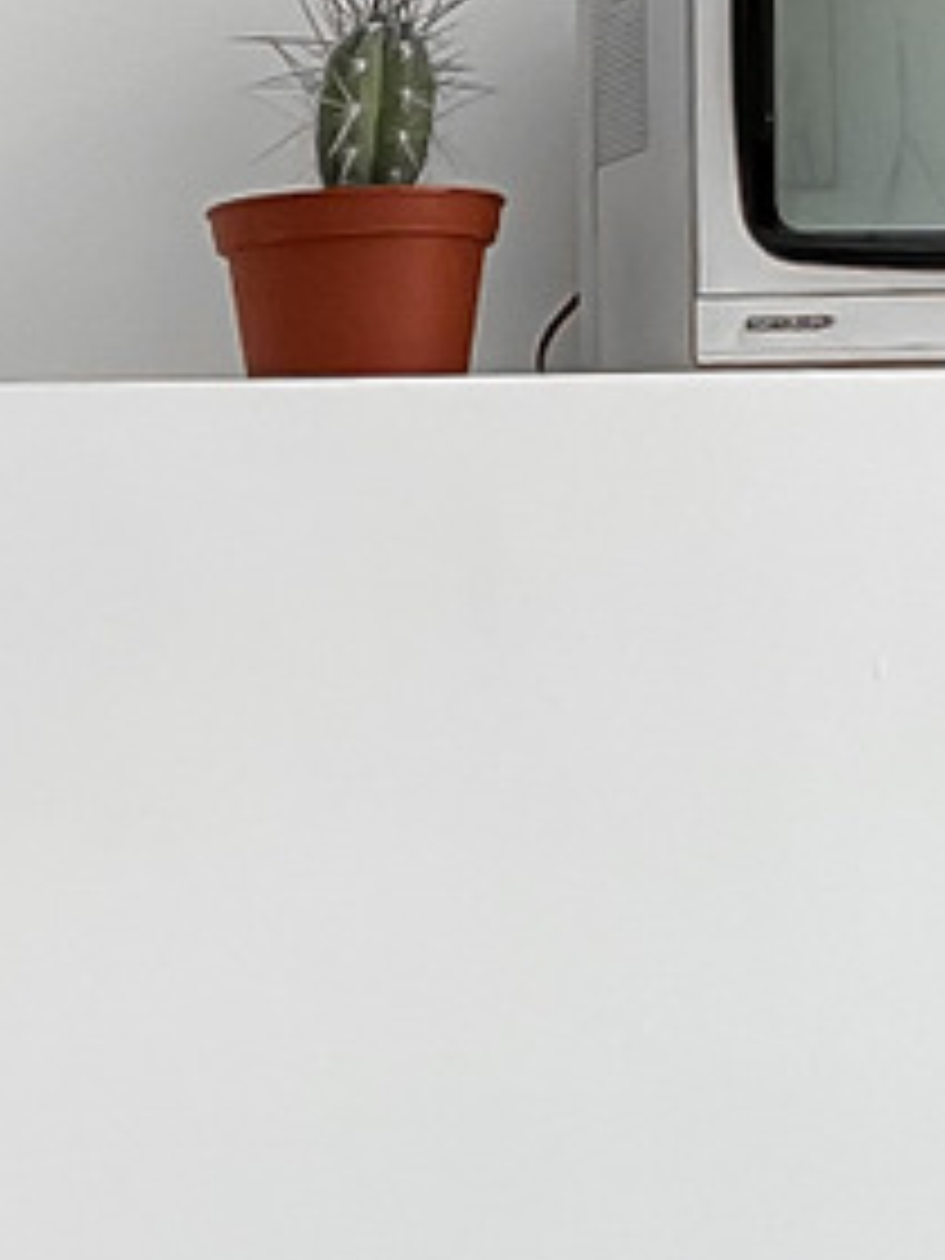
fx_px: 6042
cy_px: 824
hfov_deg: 8.3
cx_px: -1228
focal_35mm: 166
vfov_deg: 11.9
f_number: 1.8
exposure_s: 1/120
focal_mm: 3
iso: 32
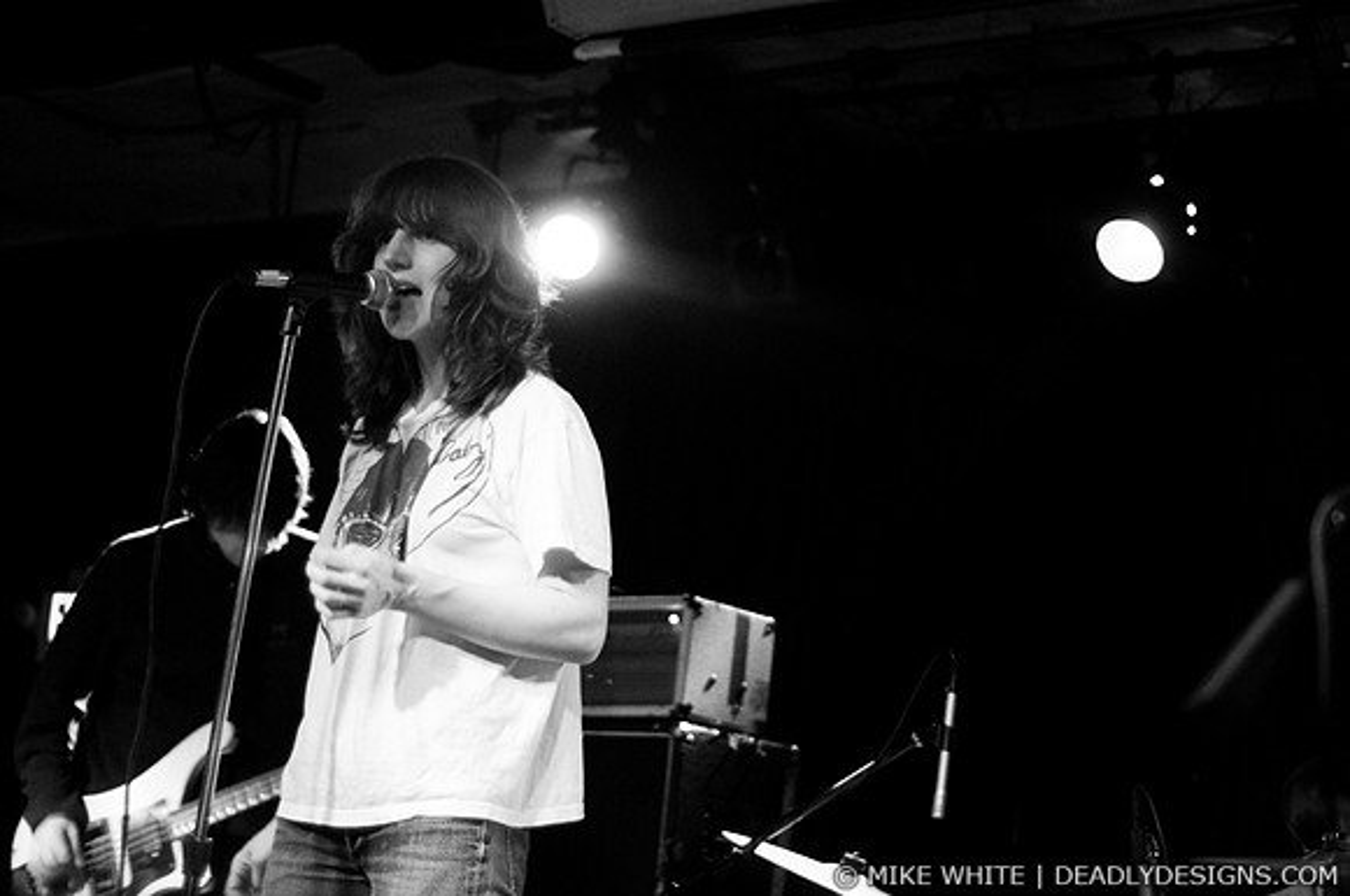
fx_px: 2809
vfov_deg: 18.1
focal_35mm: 75
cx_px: 675
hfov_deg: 27.0
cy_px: 448
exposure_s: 1/25
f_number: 1.8
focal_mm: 50
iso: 1000
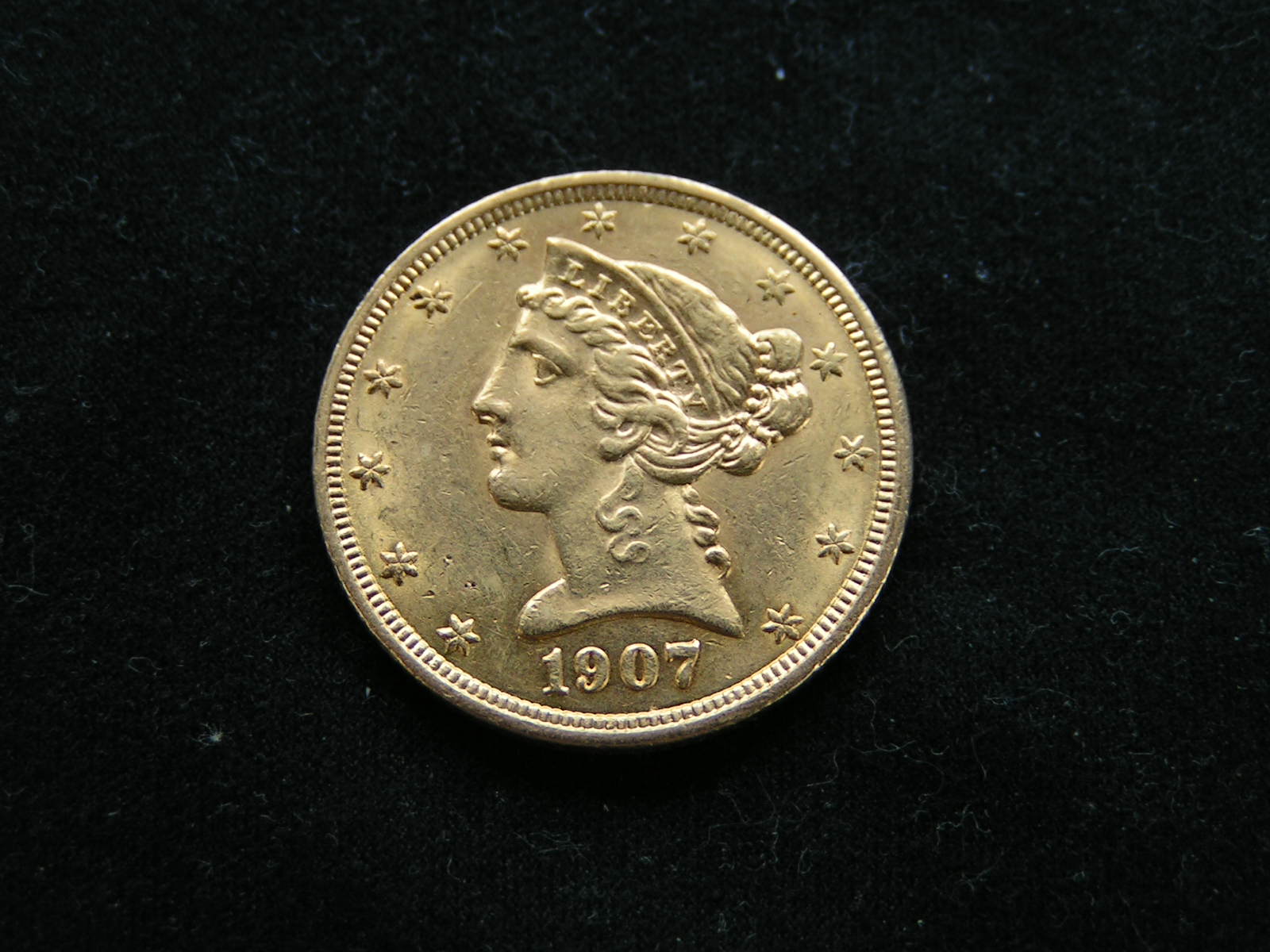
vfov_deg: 23.3
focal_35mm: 63
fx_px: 2311
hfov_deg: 30.7
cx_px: 635
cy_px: 476
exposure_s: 1/60
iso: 50
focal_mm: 9.7
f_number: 3.2
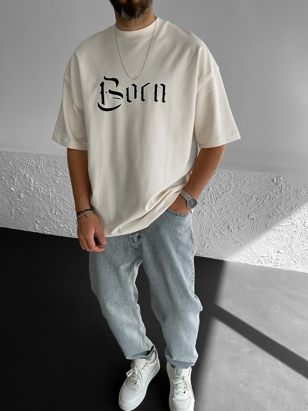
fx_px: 344
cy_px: 206
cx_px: 154
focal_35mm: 29
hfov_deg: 48.2
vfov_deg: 61.7
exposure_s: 1/350
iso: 16
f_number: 1.8
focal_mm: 3
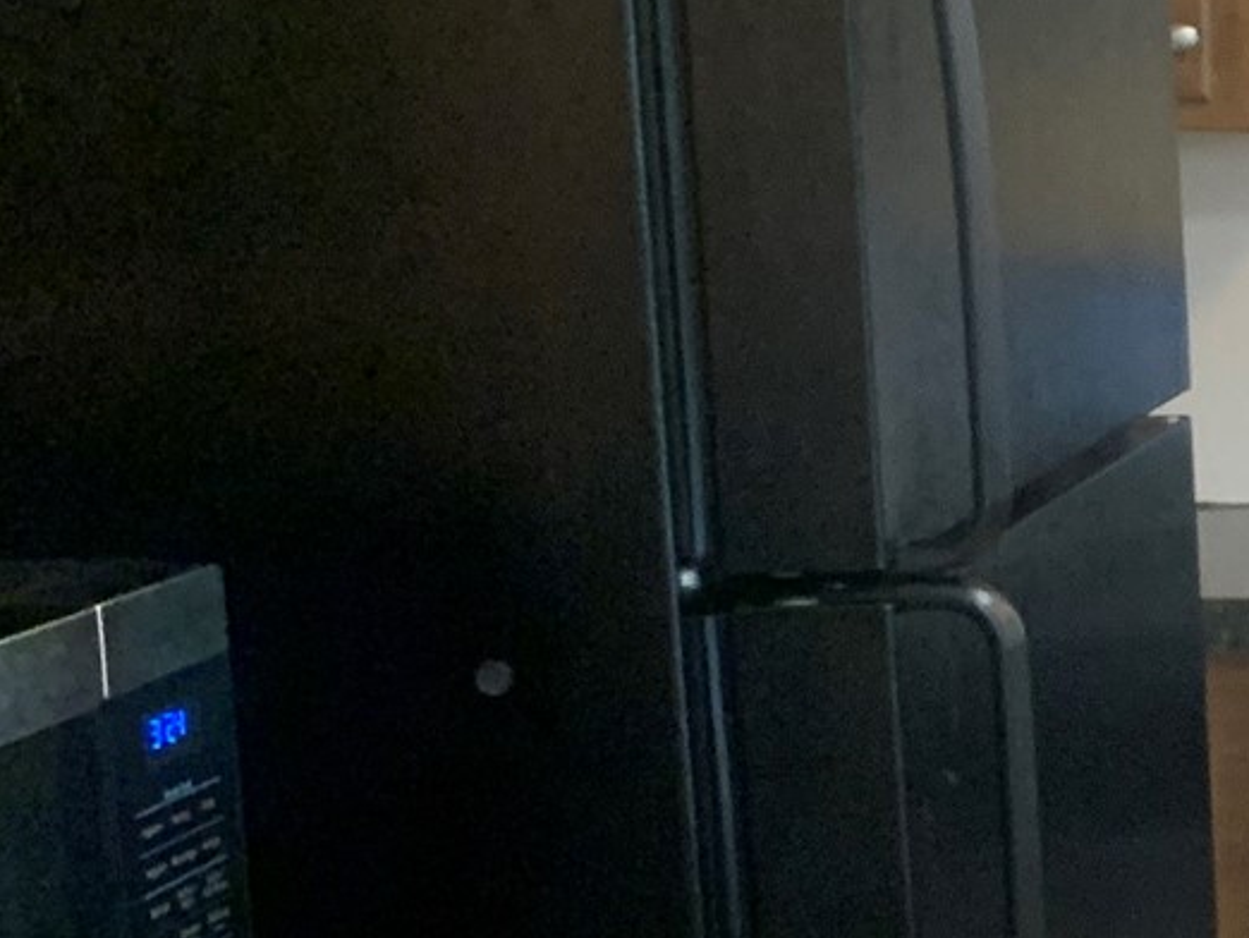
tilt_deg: -8.8
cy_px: 593
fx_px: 3682
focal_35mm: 102
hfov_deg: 15.7
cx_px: 2407
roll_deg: -0.5
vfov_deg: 14.5
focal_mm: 4.25
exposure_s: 1/60
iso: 200
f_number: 1.8
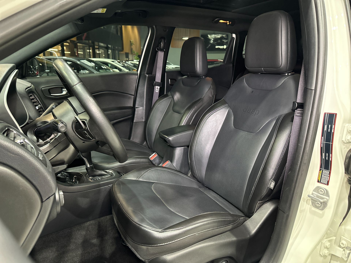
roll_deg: -0.1
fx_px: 243
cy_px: 132
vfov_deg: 56.8
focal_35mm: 24
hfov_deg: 71.6
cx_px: 176
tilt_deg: -15.2
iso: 1000
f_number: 1.78
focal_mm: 6.86
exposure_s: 1/46
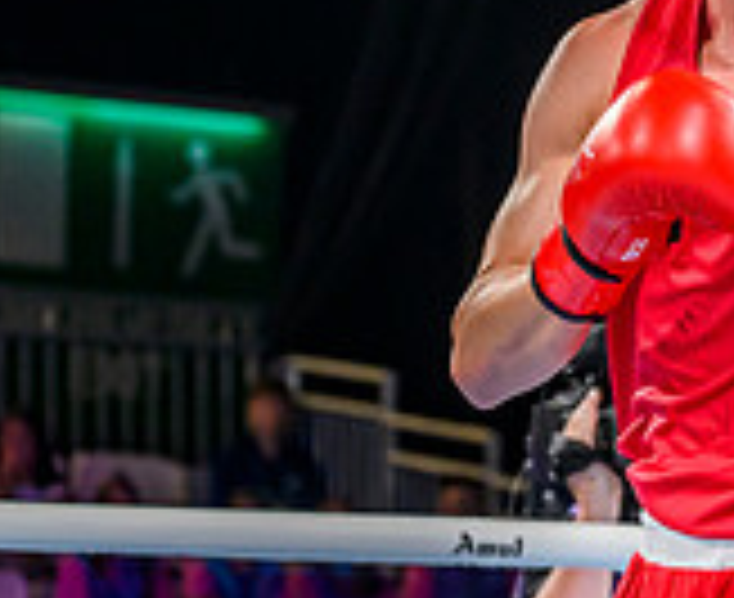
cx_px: 939
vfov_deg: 5.8
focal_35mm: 270
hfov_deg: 7.0
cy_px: 117
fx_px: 5911
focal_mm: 70
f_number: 3.2
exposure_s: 1/1600
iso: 2000
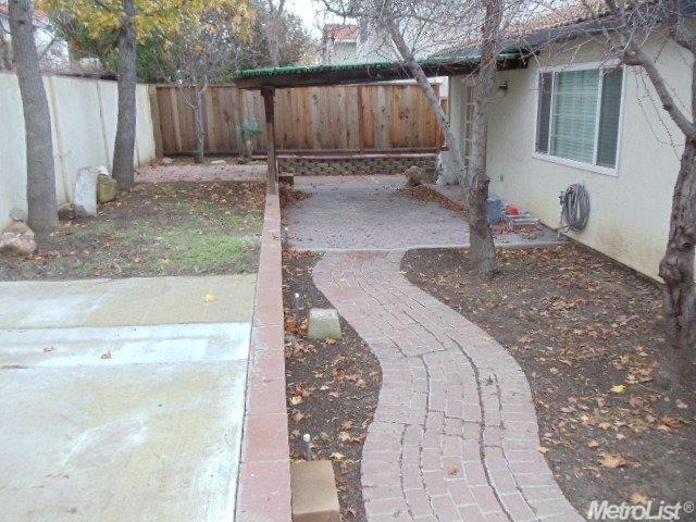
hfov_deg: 42.9
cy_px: 261
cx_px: 348
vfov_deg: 32.9
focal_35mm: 44
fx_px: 885
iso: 400
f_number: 3.5
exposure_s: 1/30
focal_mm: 6
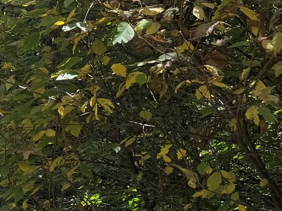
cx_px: -265
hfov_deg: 16.3
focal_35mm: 96
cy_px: 206
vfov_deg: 15.2
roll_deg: +2.4
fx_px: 782
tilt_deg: -1.6
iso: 80
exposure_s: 1/1106
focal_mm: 6.76
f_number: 1.78
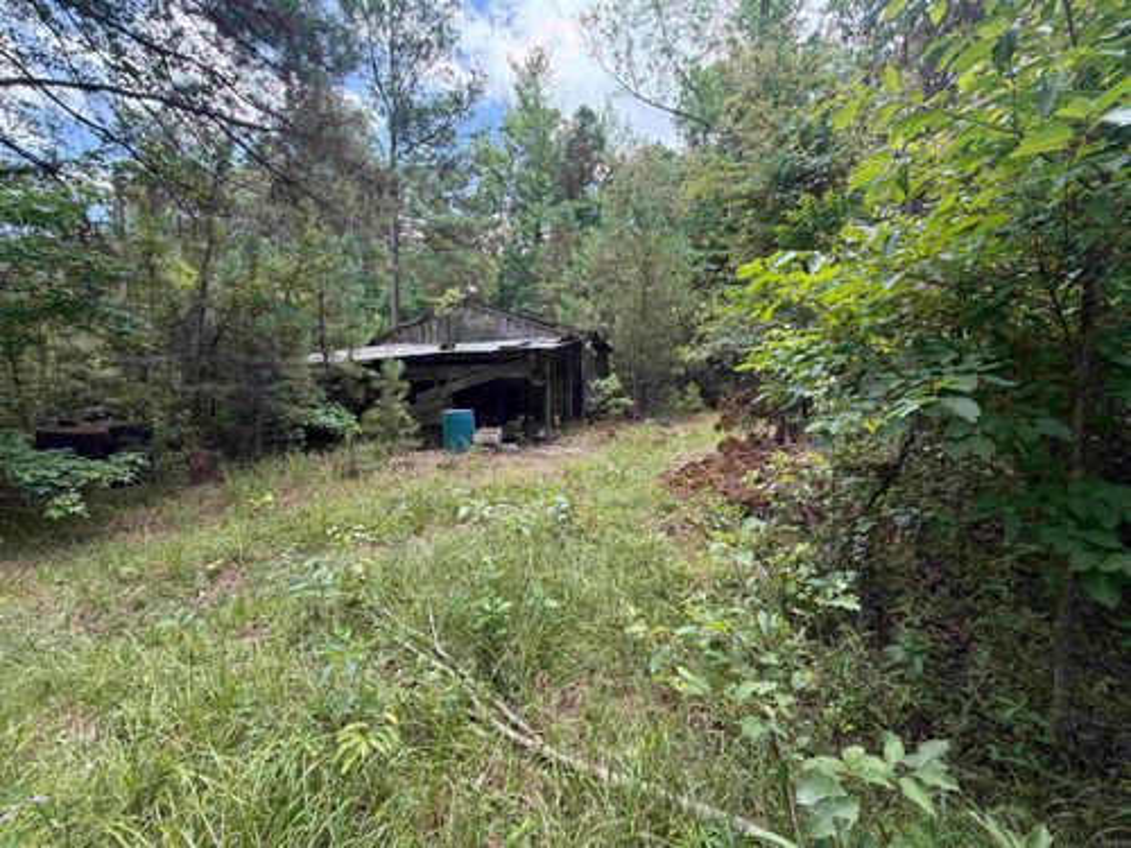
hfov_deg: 102.1
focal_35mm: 14
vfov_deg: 85.7
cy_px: 424
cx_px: 566
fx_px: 457
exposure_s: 1/224
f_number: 2.2
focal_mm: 2.22
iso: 50
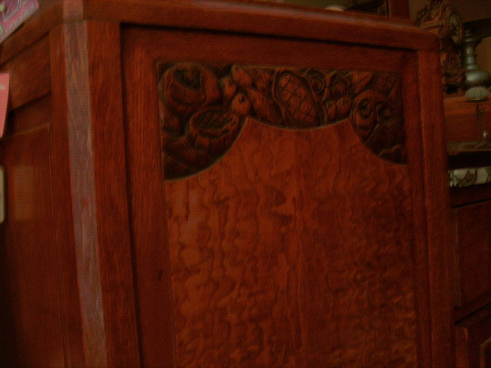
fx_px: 496
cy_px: 184
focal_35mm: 35
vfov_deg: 40.7
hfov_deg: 52.6
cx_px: 246
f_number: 2.8
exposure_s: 1/45
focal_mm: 5.8
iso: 100
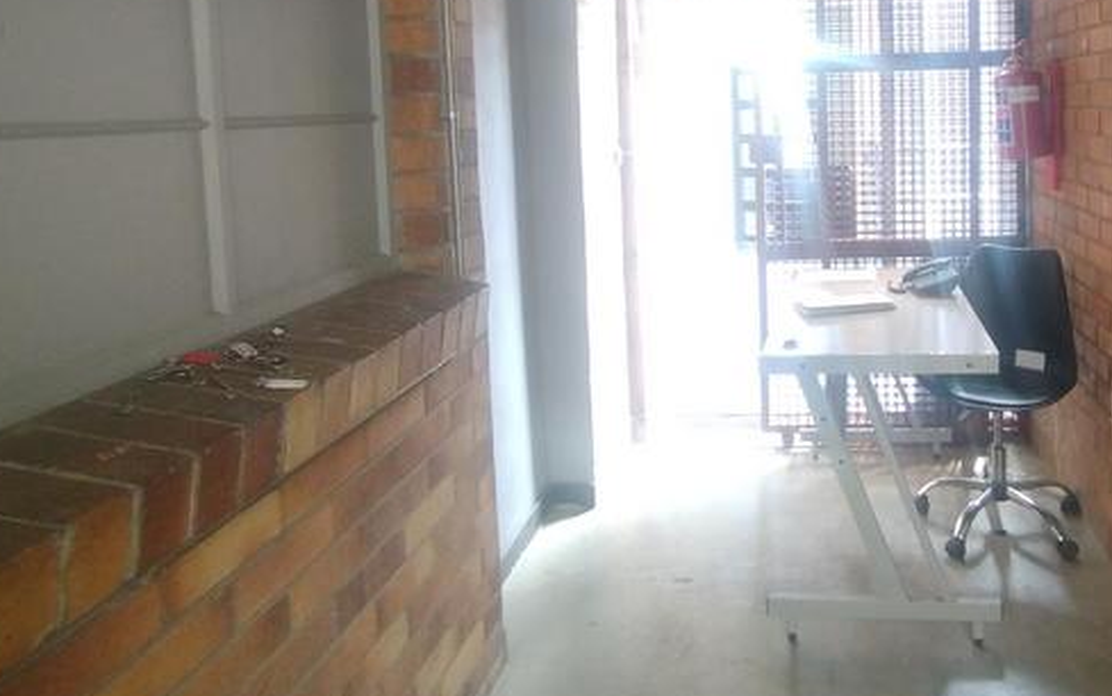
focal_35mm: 26
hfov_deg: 67.9
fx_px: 788
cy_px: 175
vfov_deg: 46.0
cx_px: 766
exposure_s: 1/25
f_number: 2.2
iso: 320
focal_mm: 1.65
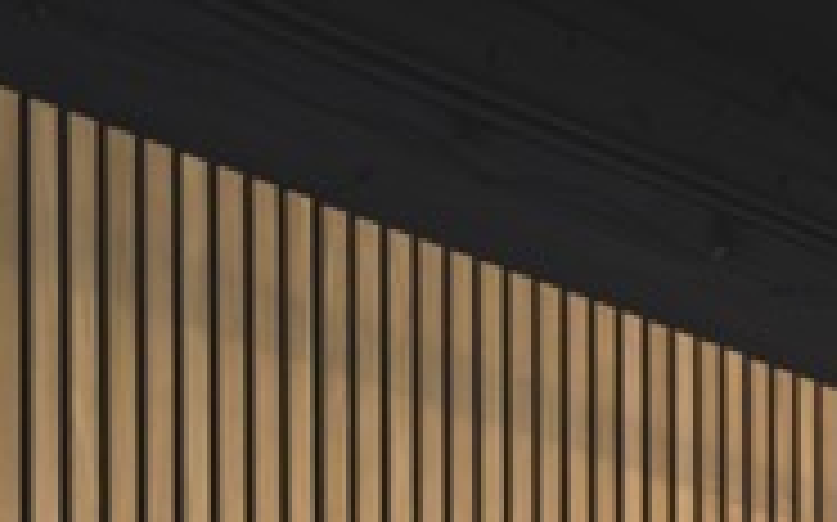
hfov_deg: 14.6
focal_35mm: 98
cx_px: 1958
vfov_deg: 11.1
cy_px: 1267
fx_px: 2234
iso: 1000
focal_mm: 14
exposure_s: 1/125
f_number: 2
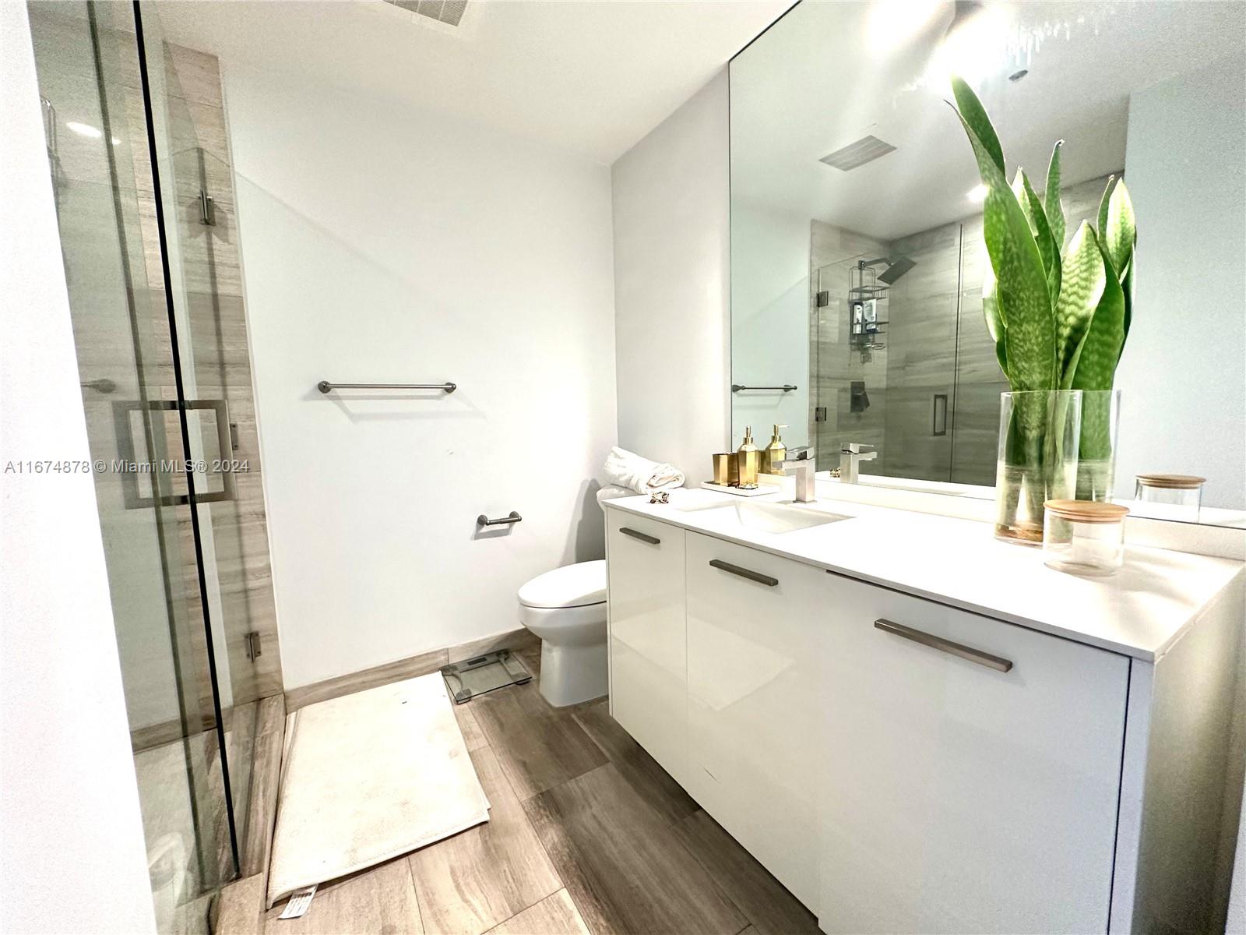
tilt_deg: -6.6
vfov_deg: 85.7
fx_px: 504
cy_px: 468
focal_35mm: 14
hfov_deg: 102.1
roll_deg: +2.1
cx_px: 623
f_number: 2.2
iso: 200
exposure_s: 1/60
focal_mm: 2.22
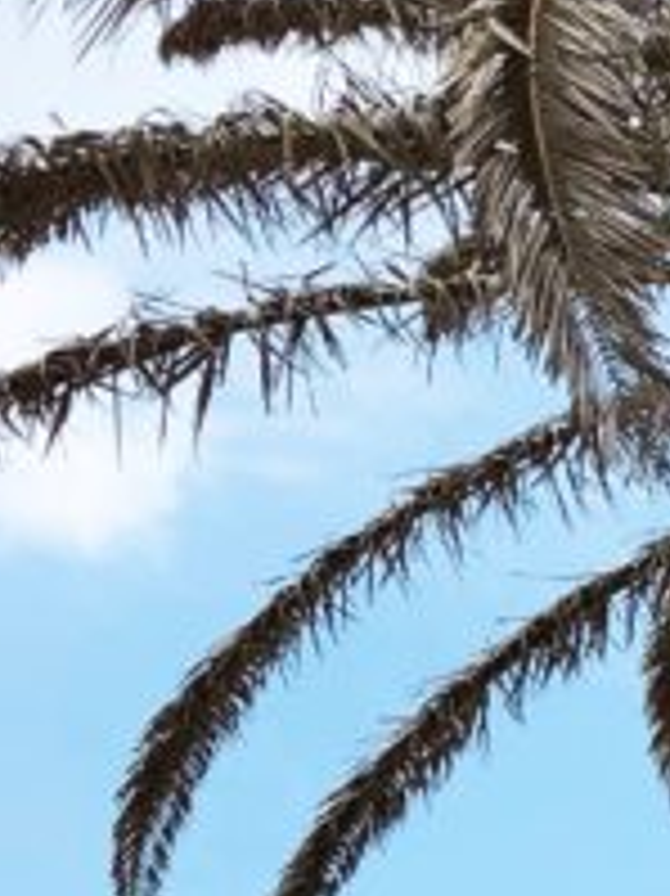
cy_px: 797
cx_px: 1075
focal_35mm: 144
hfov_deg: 9.9
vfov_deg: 13.6
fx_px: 3720
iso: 20
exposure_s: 1/2088
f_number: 1.8
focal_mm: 3.99
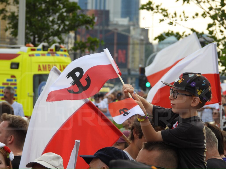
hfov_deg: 5.7
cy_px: 84
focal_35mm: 345
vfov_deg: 4.3
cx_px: 113
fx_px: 2252
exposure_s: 1/200
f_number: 4.5
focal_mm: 62.1
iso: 100
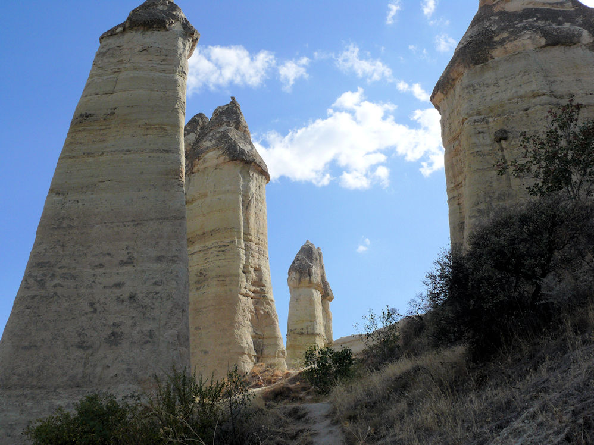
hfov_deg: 52.6
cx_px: 297
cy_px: 222
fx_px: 600
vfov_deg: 40.7
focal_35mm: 35
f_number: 7.1
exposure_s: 1/400
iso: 100
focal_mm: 7.4
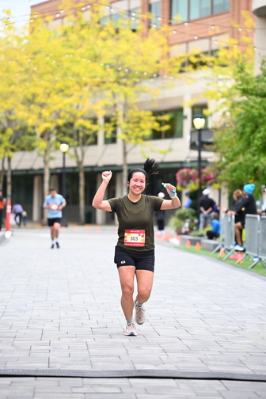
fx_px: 1452
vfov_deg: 15.6
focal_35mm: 131
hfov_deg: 10.5
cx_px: 133
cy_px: 188
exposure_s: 1/1600
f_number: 2.8
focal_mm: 120
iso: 640
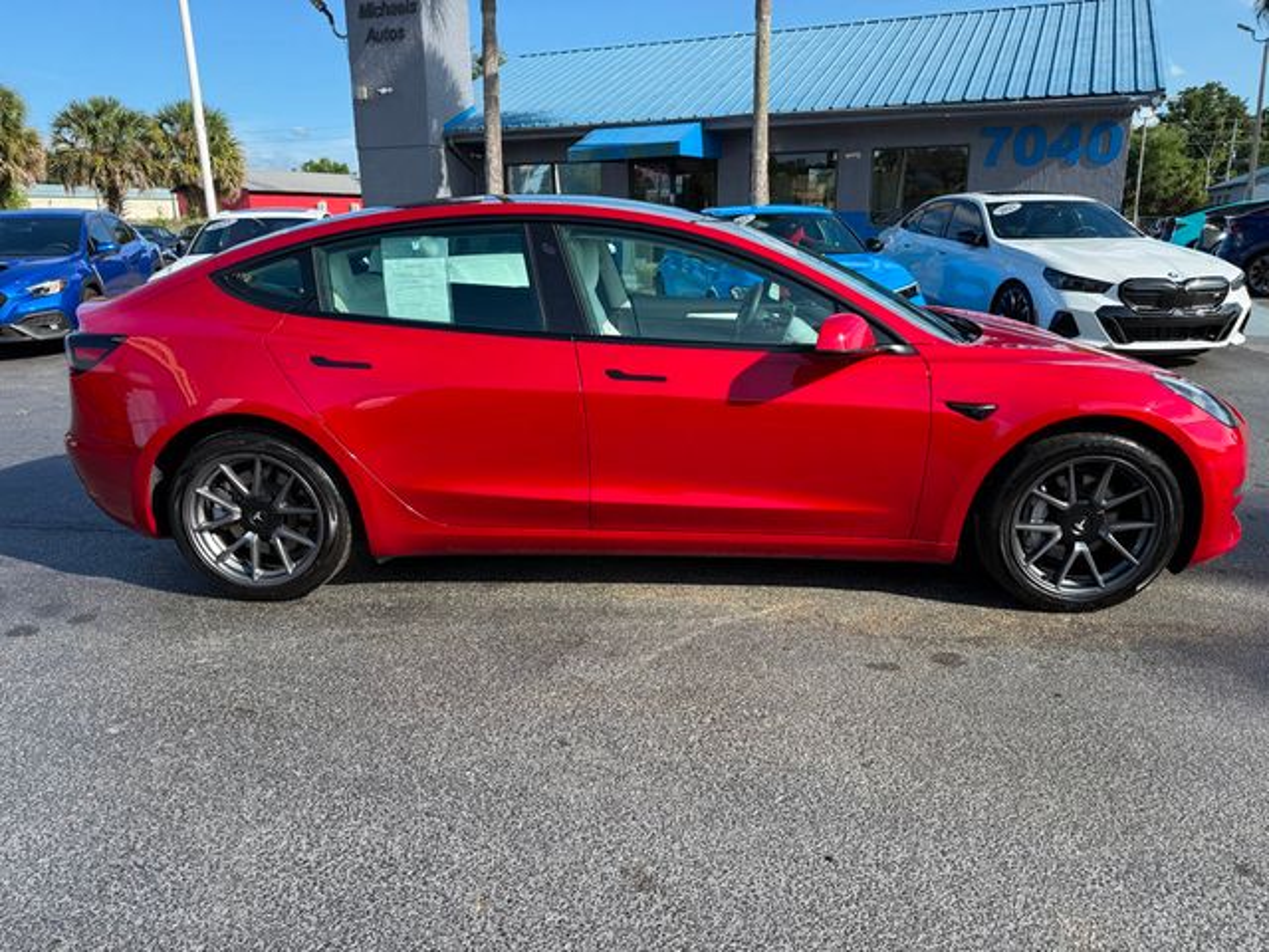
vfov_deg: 56.8
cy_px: 476
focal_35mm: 24
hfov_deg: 71.6
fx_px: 880
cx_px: 634
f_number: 1.78
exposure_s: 1/2232
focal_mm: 6.76
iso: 100
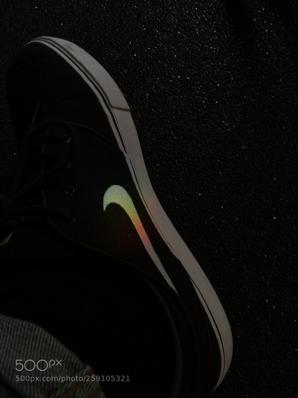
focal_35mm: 29
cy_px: 199
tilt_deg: -74.3
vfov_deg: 61.7
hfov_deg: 48.2
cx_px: 149
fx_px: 333
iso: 25
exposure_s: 1/121
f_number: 2.2
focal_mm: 4.15
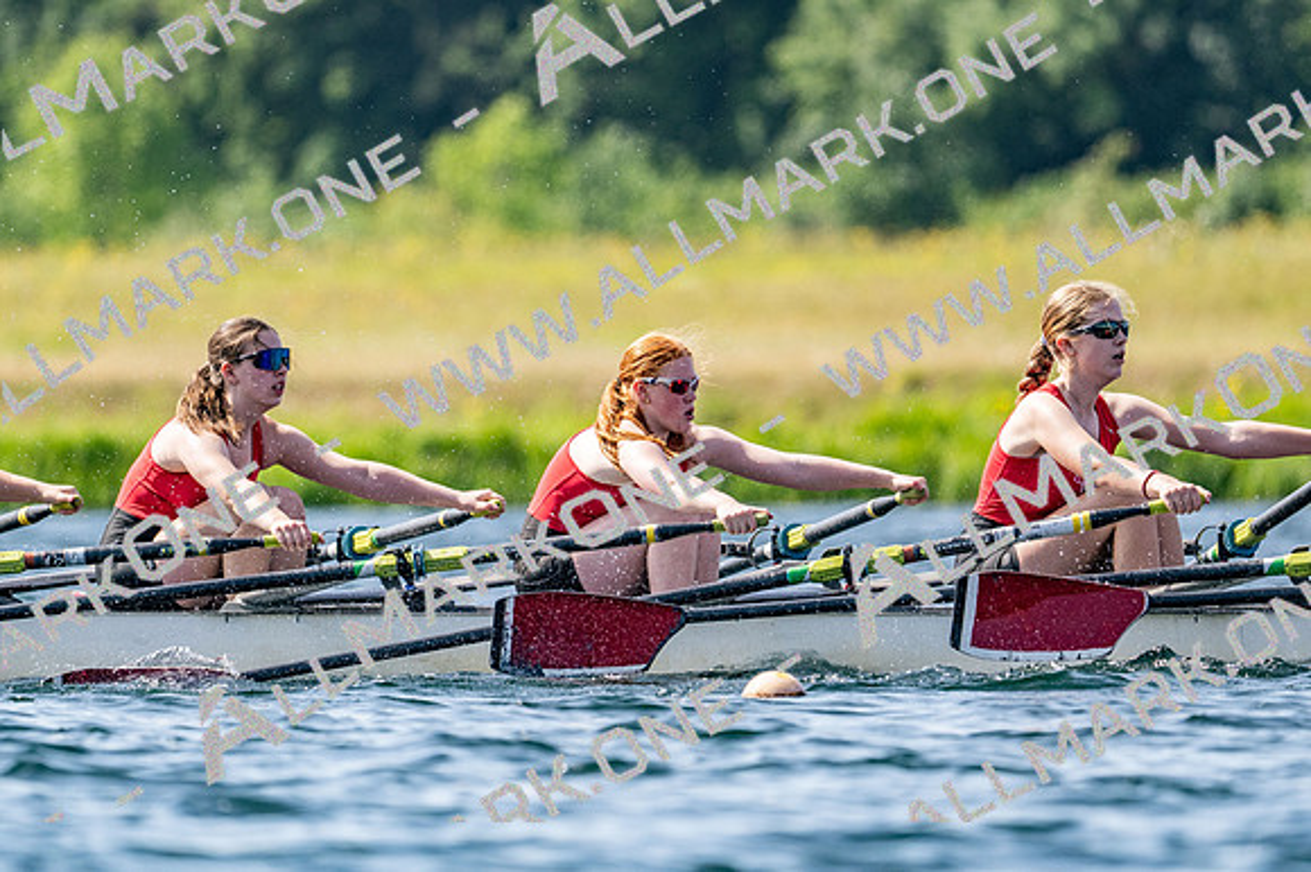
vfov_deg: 2.3
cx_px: 656
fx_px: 21837
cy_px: 436
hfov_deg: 3.4
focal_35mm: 600
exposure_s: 1/2500
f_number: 4.5
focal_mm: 400
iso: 280
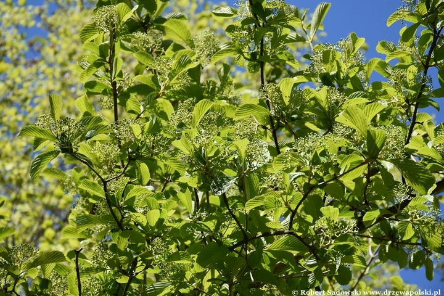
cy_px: 148
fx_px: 1850
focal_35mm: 150
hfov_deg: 13.7
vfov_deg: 9.1
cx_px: 222
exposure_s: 1/500
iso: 200
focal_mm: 100
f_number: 8
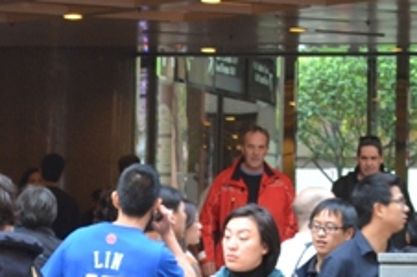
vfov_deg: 5.3
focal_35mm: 258
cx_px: 590
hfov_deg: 7.9
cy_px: -153
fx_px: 2984
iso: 400
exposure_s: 1/80
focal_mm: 38
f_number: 4.5
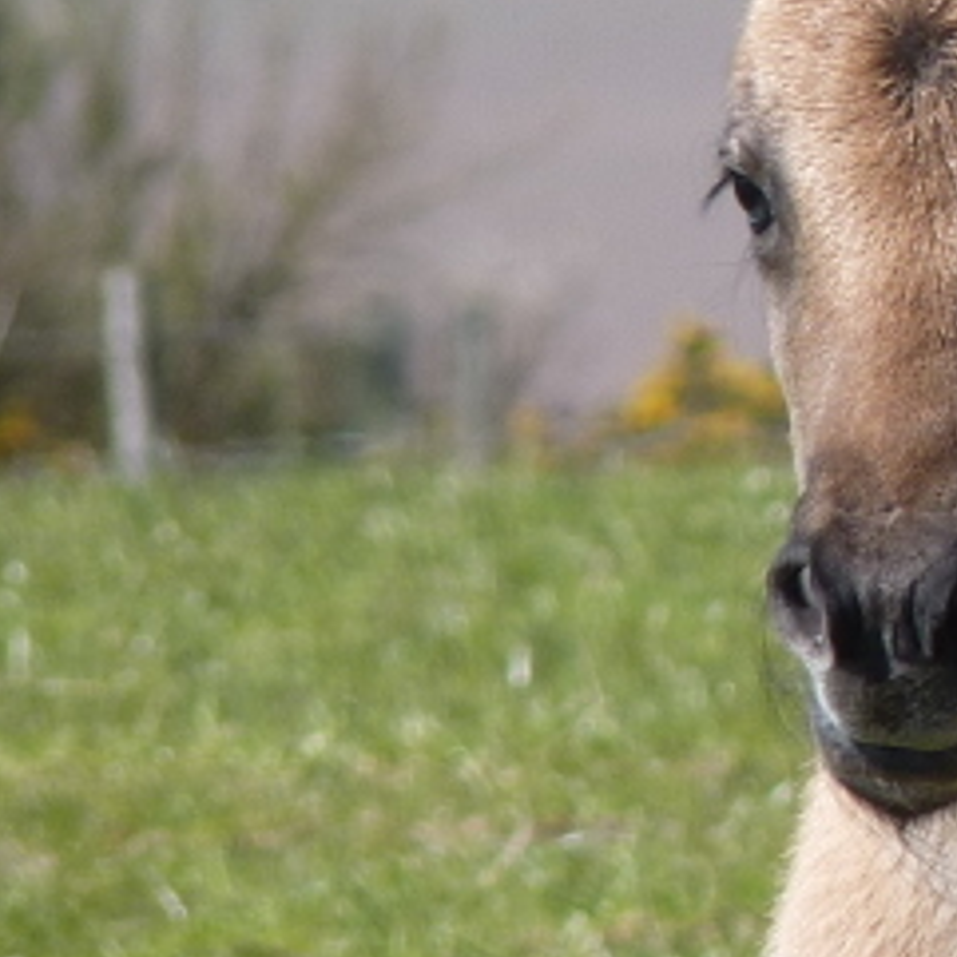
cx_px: 1140
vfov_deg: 1.0
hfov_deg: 1.0
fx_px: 55706
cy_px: 322
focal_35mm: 1781
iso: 80
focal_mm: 86.4
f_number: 5.6
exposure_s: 1/250
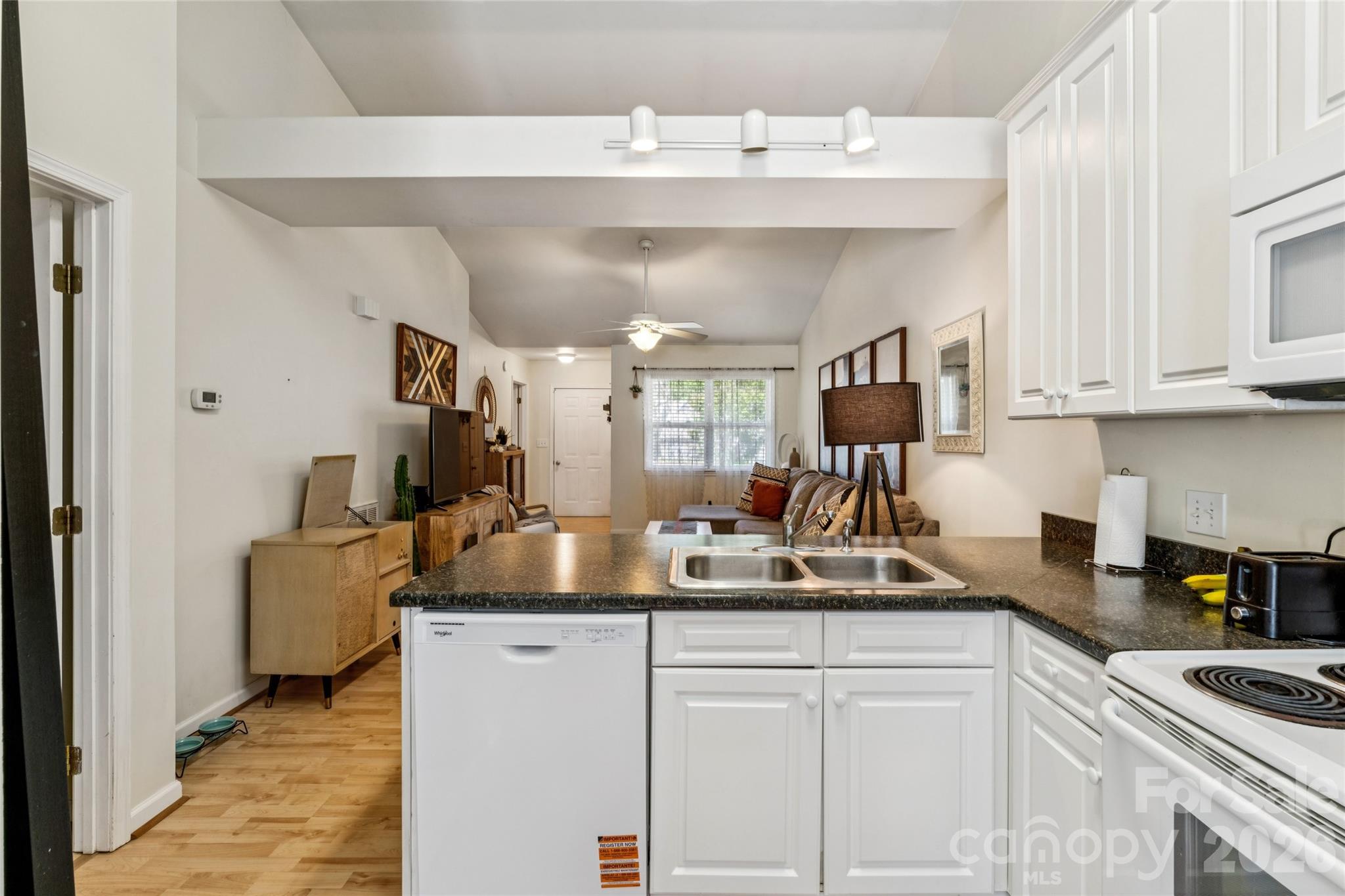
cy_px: 448
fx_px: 601
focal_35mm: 16
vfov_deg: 73.4
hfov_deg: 96.4
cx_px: 672
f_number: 13
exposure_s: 1/8
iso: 400
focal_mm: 16.1
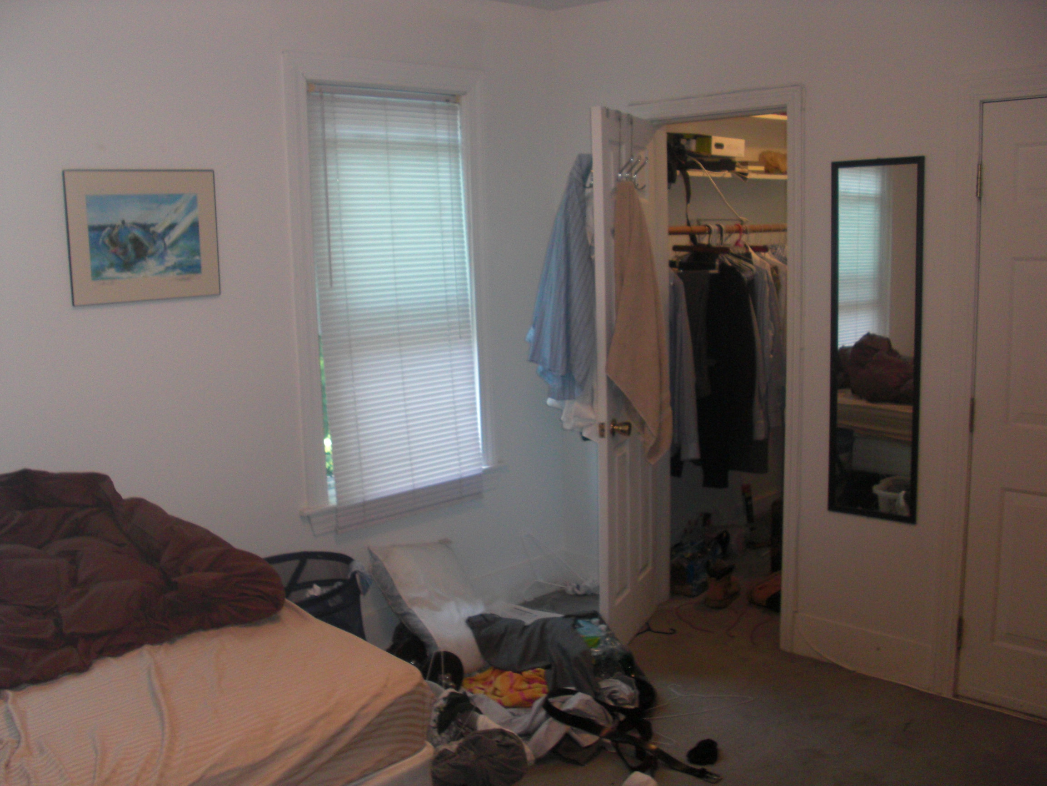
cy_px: 393
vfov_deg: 39.7
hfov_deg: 51.4
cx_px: 524
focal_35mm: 36
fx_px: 1089
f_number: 2.8
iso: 200
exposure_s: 1/60
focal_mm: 6.3
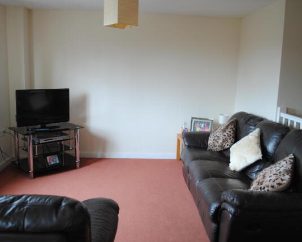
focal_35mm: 31
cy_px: 122
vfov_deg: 47.2
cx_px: 153
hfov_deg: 57.1
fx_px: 277
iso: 360
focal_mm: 18
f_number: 3.5
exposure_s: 1/30
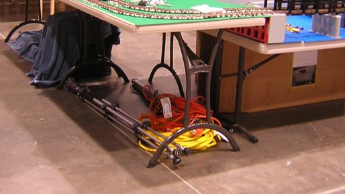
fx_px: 558
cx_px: 180
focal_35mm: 61
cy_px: 28
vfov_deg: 19.4
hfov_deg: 34.4
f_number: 2.6
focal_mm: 4.7
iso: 114
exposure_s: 1/3.1
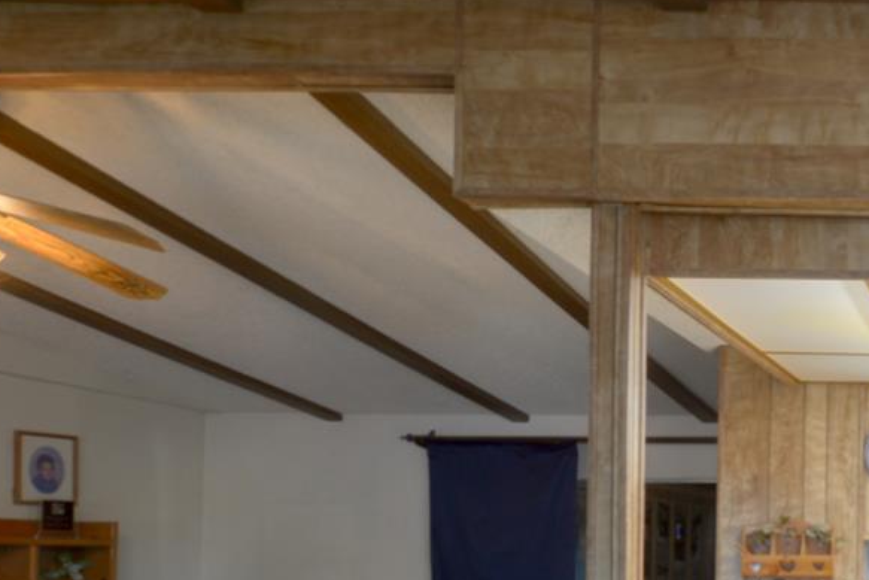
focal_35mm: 36
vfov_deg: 33.9
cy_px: 570
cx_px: 1072
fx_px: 869
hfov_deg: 37.8
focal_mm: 14
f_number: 10
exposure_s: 1/6
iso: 400
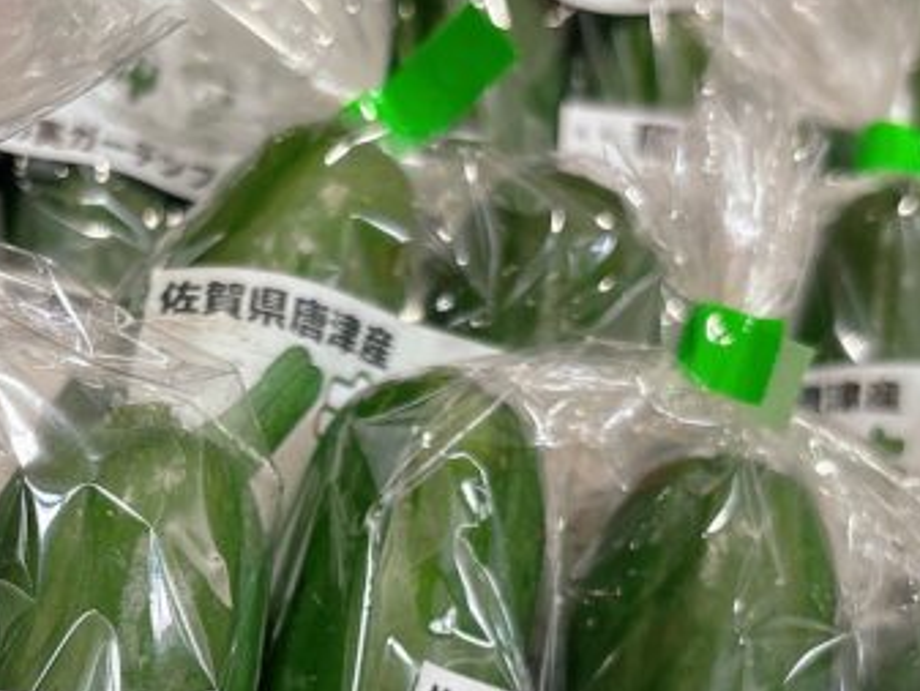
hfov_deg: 26.1
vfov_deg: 19.3
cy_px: 691
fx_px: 1967
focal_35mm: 74
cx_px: 273
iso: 125
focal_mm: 5.96
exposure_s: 1/120
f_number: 1.6
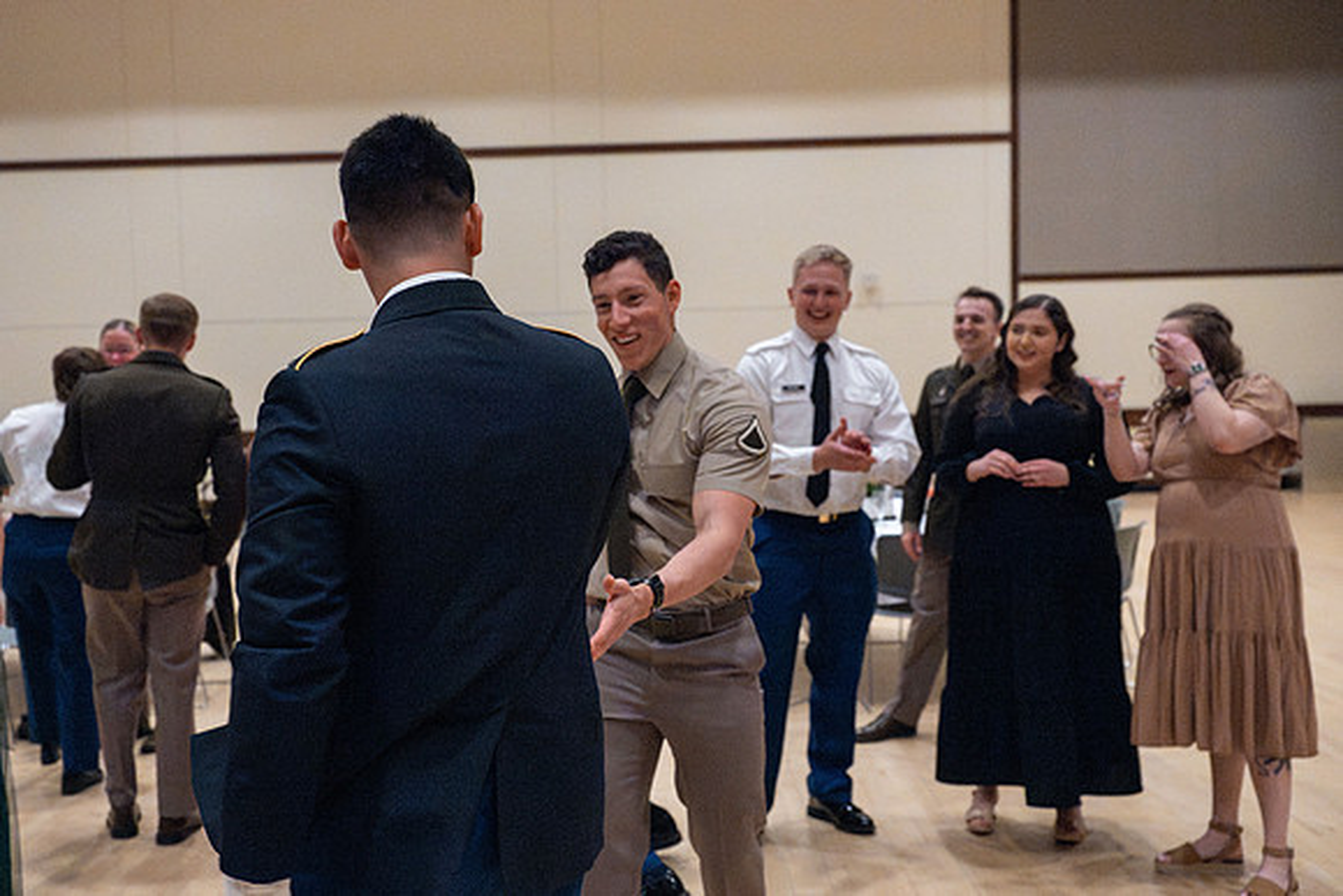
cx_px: 623
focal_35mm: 38
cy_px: 480
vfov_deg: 35.5
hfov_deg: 51.2
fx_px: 1400
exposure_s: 1/400
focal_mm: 35
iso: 20000
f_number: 3.5
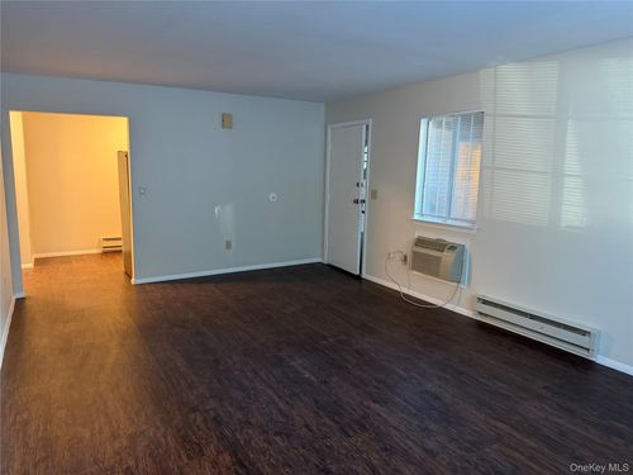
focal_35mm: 24
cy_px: 238
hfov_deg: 71.6
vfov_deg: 56.8
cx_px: 316
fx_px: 439
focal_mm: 6.76
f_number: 1.78
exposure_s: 1/60
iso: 500
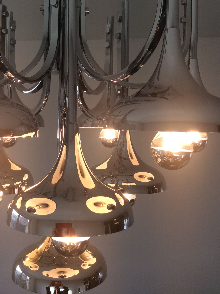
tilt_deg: +2.3
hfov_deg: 34.9
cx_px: 83
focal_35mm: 41
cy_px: 111
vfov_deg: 45.5
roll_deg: -0.2
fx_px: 348
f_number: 2.4
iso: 32
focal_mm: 3.3
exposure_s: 1/355
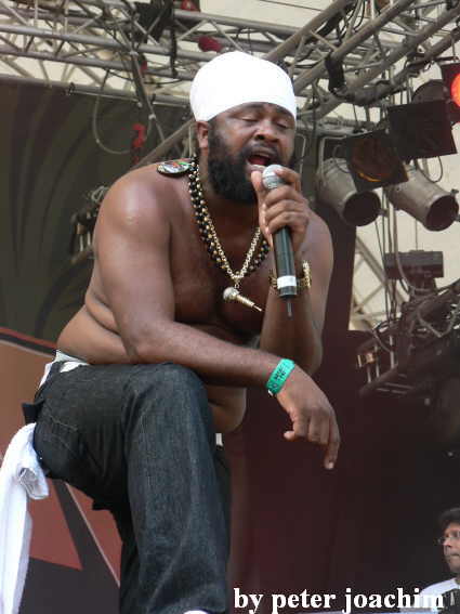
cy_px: 307
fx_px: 2535
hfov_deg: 10.4
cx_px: 230
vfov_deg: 13.8
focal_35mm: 143
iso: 64
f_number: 3.3
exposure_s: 1/40
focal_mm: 24.6
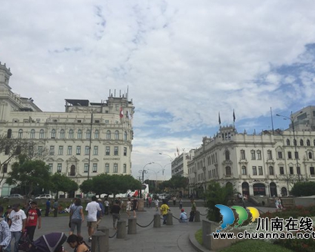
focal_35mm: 31
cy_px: 125
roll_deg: -0.8
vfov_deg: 47.1
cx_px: 165
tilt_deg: +14.0
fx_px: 289
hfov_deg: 57.2
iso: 32
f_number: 2.2
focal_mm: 4.15
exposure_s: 1/2639
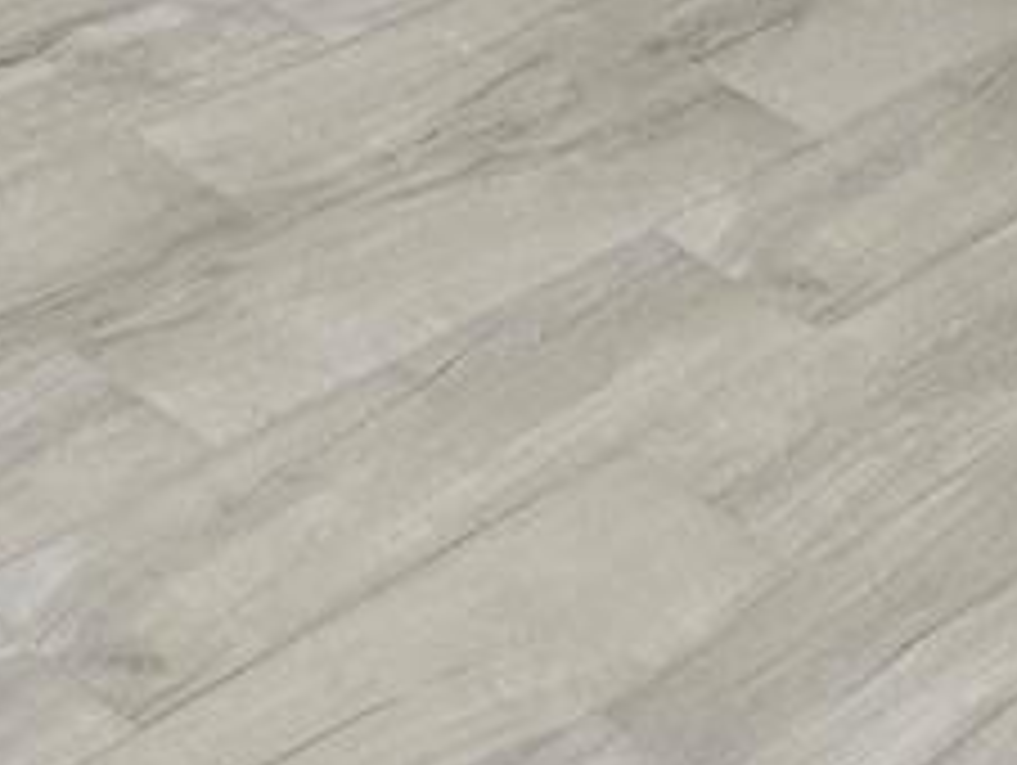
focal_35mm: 122
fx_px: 3588
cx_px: 909
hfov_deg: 15.9
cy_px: -364
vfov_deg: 11.7
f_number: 1.8
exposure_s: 1/120
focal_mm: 5.4
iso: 250
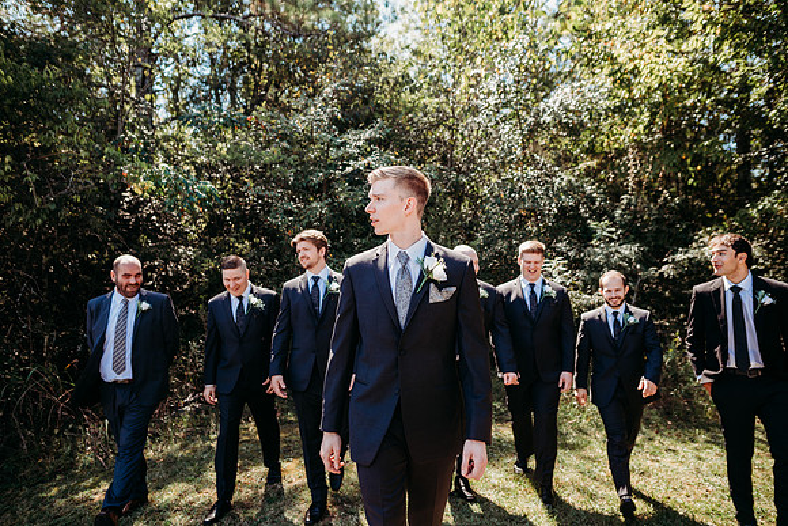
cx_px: 394
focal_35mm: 24
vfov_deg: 53.2
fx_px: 525
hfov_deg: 73.7
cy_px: 263
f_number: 2.8
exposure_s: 1/400
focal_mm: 24
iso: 100
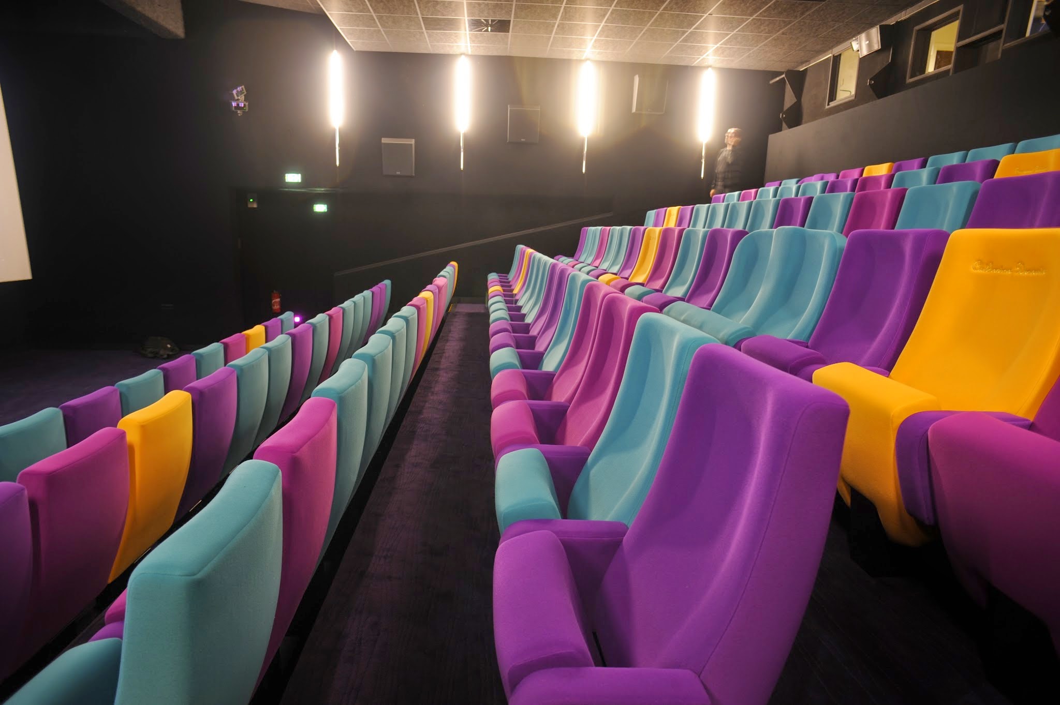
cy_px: 352
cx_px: 530
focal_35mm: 20
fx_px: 589
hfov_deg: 84.0
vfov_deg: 61.9
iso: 400
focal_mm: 20
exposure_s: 1.6
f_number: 5
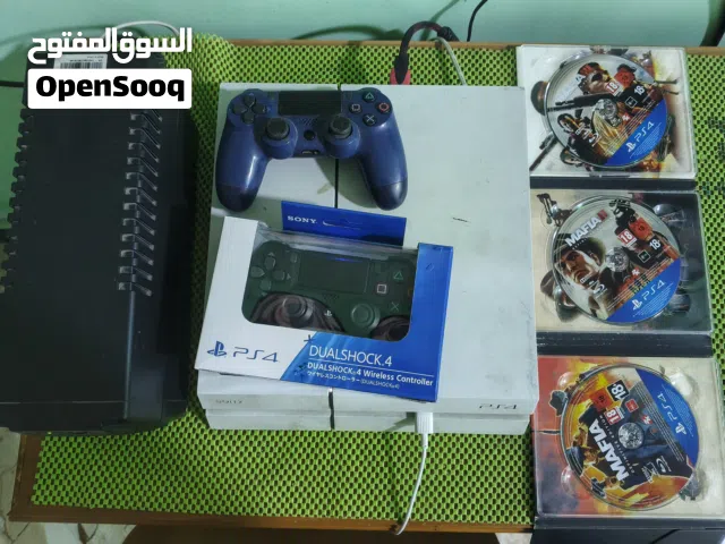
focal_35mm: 23
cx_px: 362
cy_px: 272
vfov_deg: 58.9
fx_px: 482
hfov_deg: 73.9
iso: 1915
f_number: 1.6
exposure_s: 1/50
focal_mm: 4.11
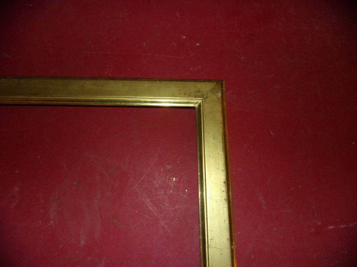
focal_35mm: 25
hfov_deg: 69.4
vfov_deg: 54.9
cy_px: 134
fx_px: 258
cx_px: 178
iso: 200
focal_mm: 4.5
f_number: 3.5
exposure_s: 1/34
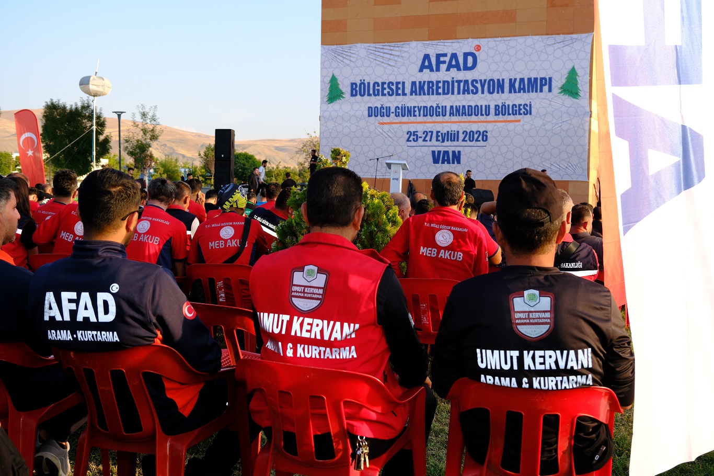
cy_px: 238
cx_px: 357
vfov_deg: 34.2
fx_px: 773
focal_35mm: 39
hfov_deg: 49.6
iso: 125
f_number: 5
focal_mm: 26
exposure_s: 1/125
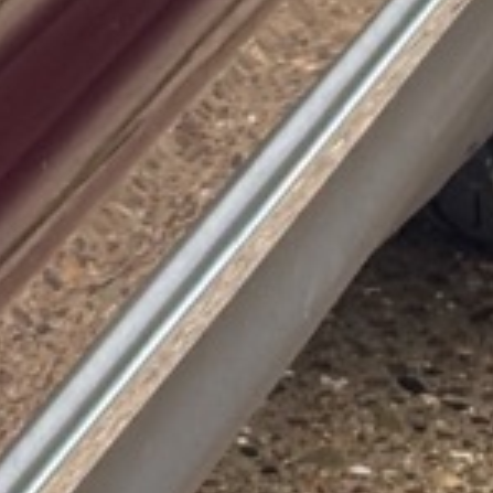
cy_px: -1142
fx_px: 6961
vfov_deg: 3.9
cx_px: -238
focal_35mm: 432
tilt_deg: -5.0
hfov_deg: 4.0
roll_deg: -8.2
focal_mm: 5.96
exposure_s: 1/317
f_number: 1.6
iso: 32
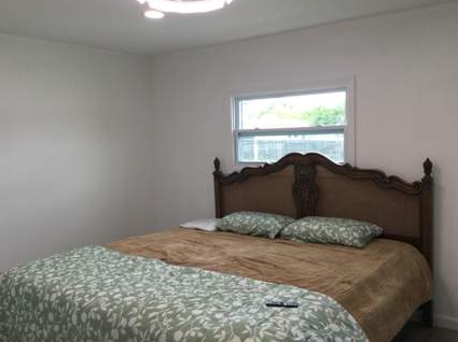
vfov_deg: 40.6
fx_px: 463
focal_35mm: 35
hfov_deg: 52.7
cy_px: 161
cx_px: 232
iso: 25
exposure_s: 1/40
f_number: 2.4
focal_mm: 3.3
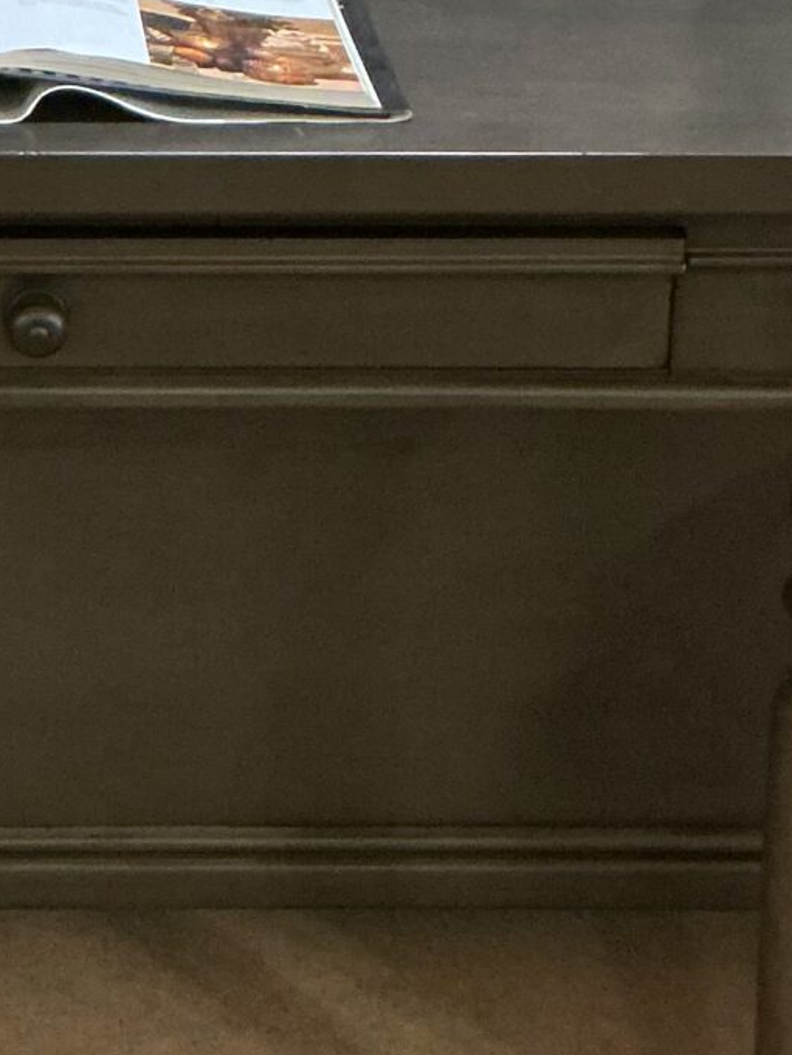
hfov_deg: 13.4
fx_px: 3324
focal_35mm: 109
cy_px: -161
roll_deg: -0.5
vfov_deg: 17.3
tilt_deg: -14.3
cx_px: 43
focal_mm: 3
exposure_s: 1/30
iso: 320
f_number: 1.8
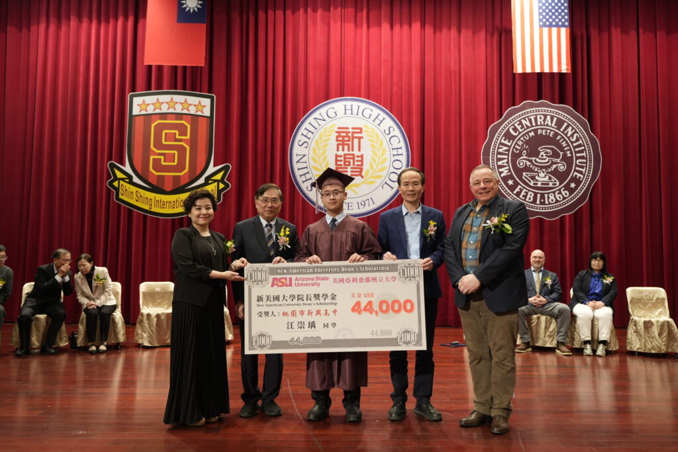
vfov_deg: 45.0
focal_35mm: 29
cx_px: 339
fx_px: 546
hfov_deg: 63.7
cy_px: 226
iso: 1250
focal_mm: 29
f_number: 2.8
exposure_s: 1/125
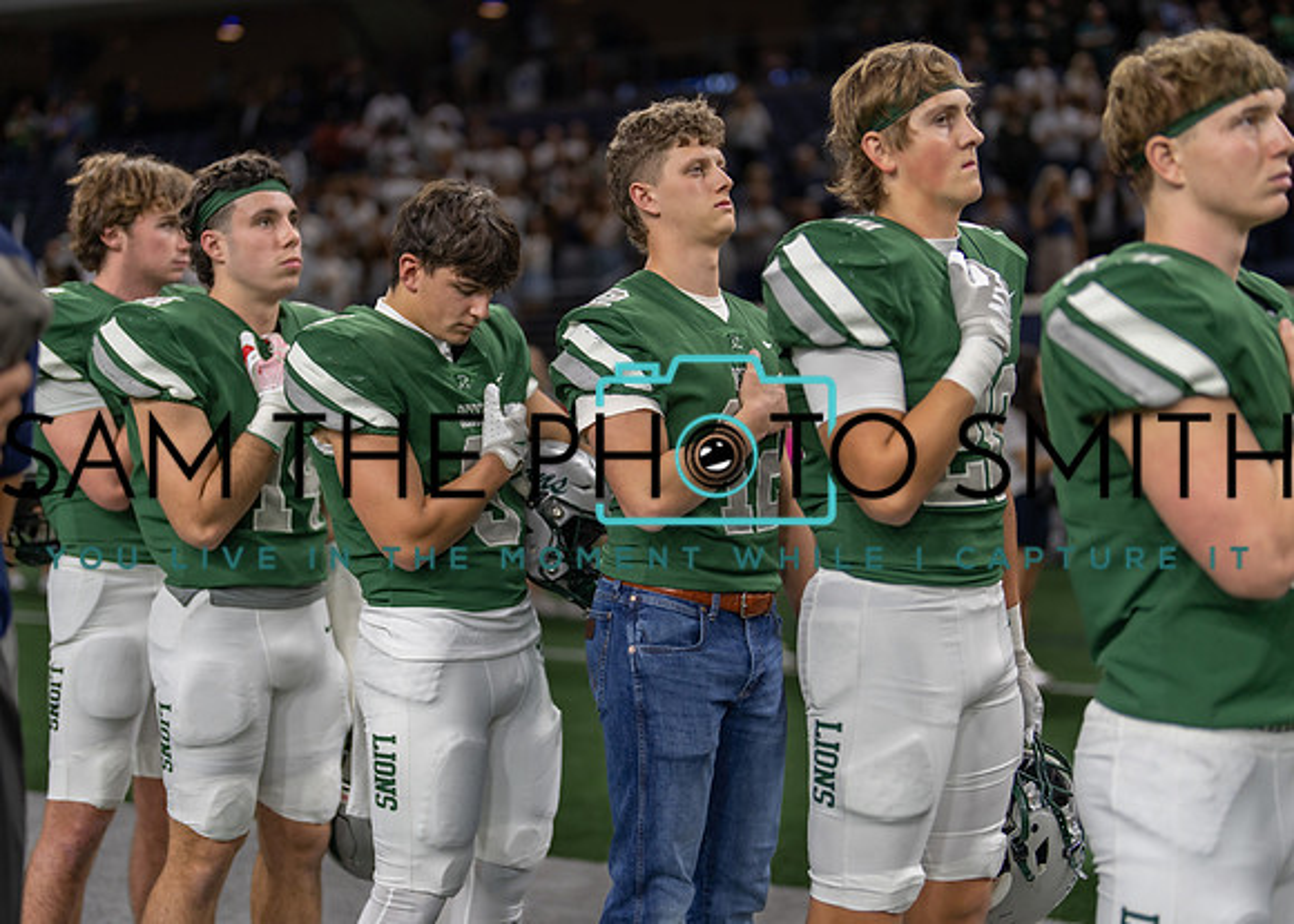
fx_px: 1925
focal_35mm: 52
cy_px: 462
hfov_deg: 37.2
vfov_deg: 27.0
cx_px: 647
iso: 160
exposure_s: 1/500
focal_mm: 50
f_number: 1.2
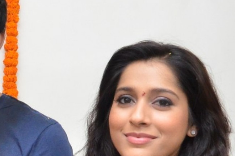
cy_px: 201
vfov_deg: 10.2
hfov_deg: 14.8
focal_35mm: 131
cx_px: -103
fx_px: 852
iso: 3200
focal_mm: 25
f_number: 9
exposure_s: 1/125
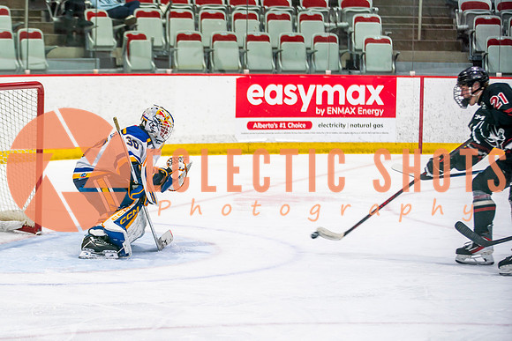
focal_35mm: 153
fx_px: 2180
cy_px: 195
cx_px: 172
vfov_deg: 9.0
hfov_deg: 13.4
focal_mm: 115
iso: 400
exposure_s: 1/640
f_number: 2.8
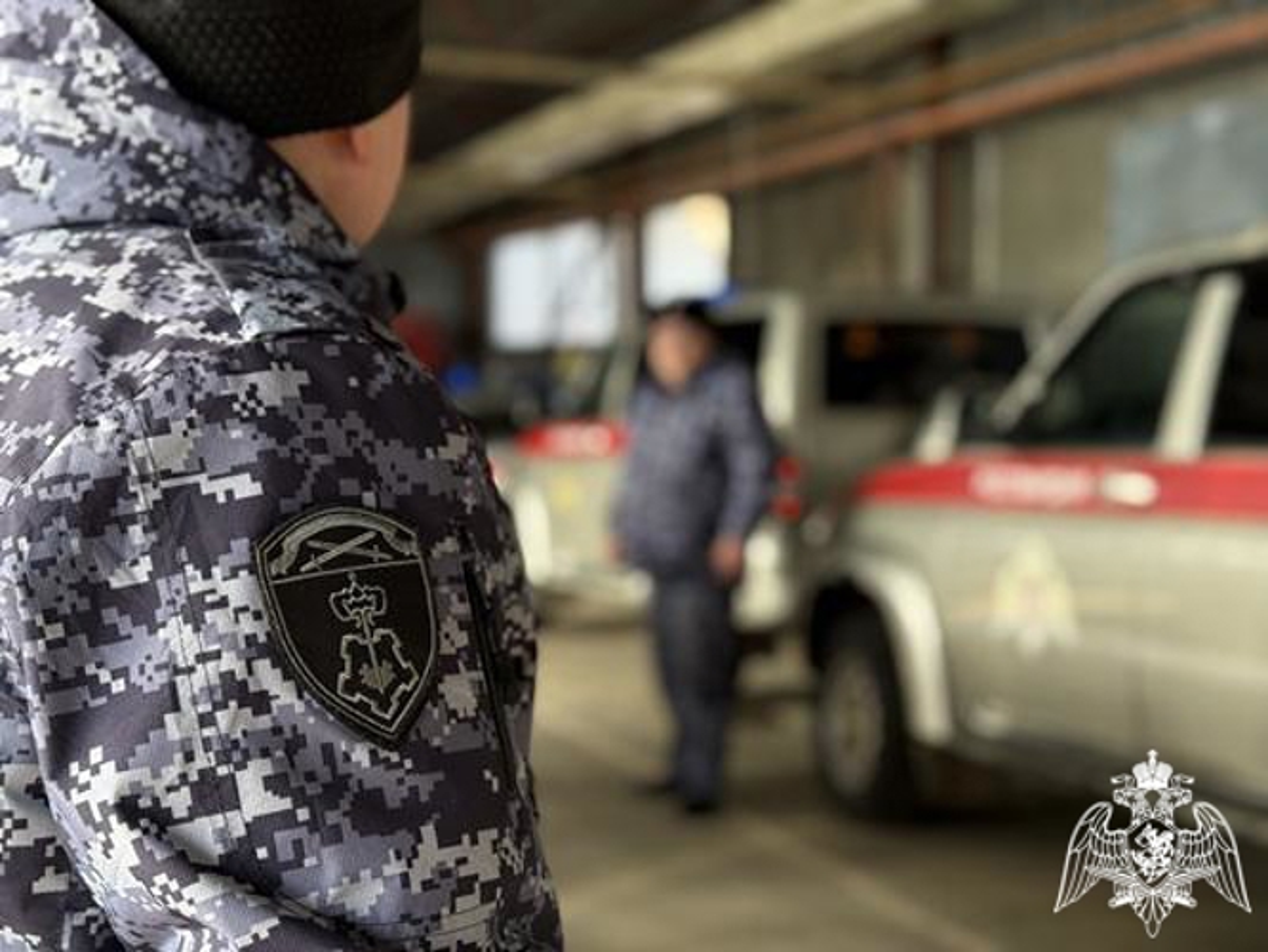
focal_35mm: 48
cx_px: 634
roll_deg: -0.5
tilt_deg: -1.4
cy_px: 476
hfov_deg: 39.6
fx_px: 1759
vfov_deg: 30.3
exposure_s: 1/185
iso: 160
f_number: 1.78
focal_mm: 6.76
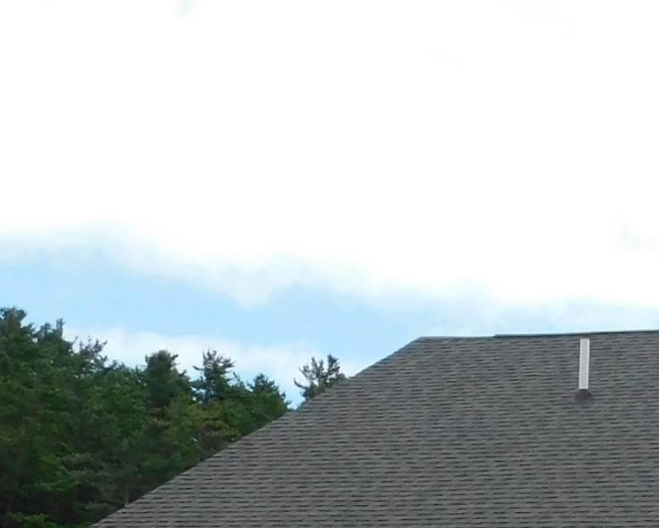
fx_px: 2830
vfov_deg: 10.3
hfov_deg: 12.7
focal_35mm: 145
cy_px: 803
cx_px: 966
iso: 125
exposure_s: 1/640
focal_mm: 6.3
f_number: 3.5
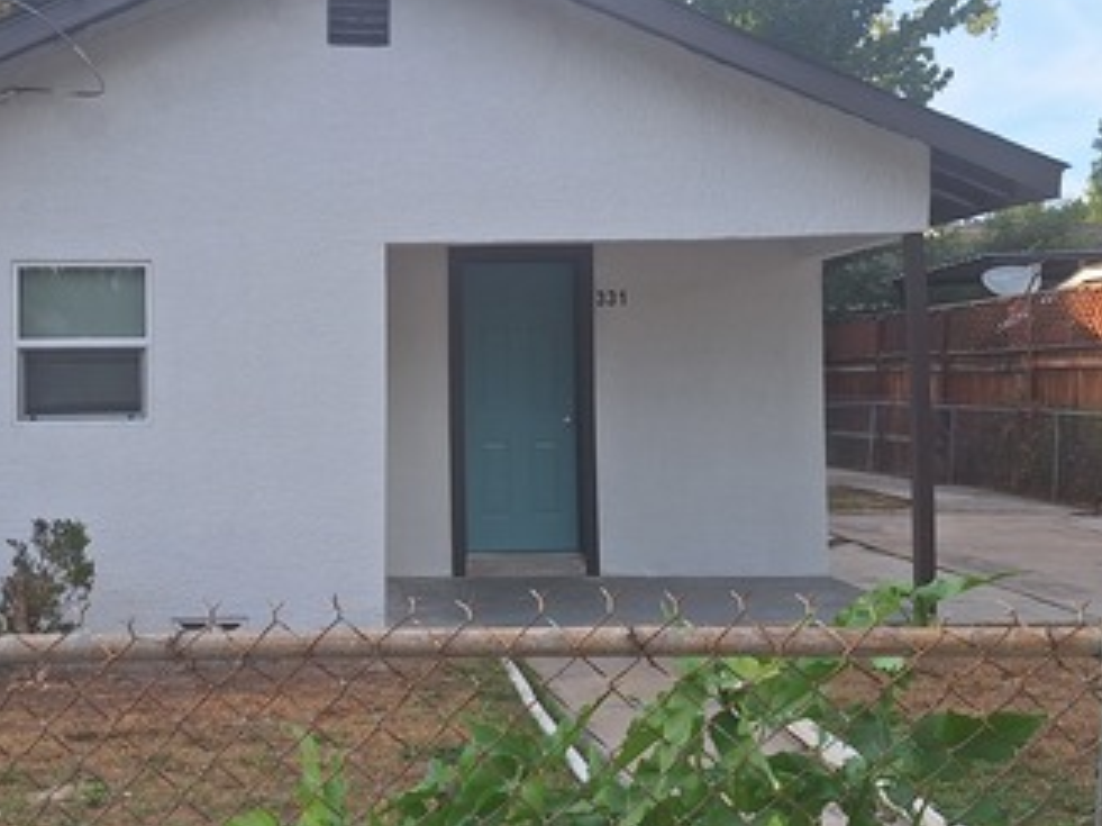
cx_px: 428
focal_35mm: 45
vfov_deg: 32.1
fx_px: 1432
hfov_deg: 41.8
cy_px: 324
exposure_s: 1/1271
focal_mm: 5.54
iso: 40
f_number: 1.8
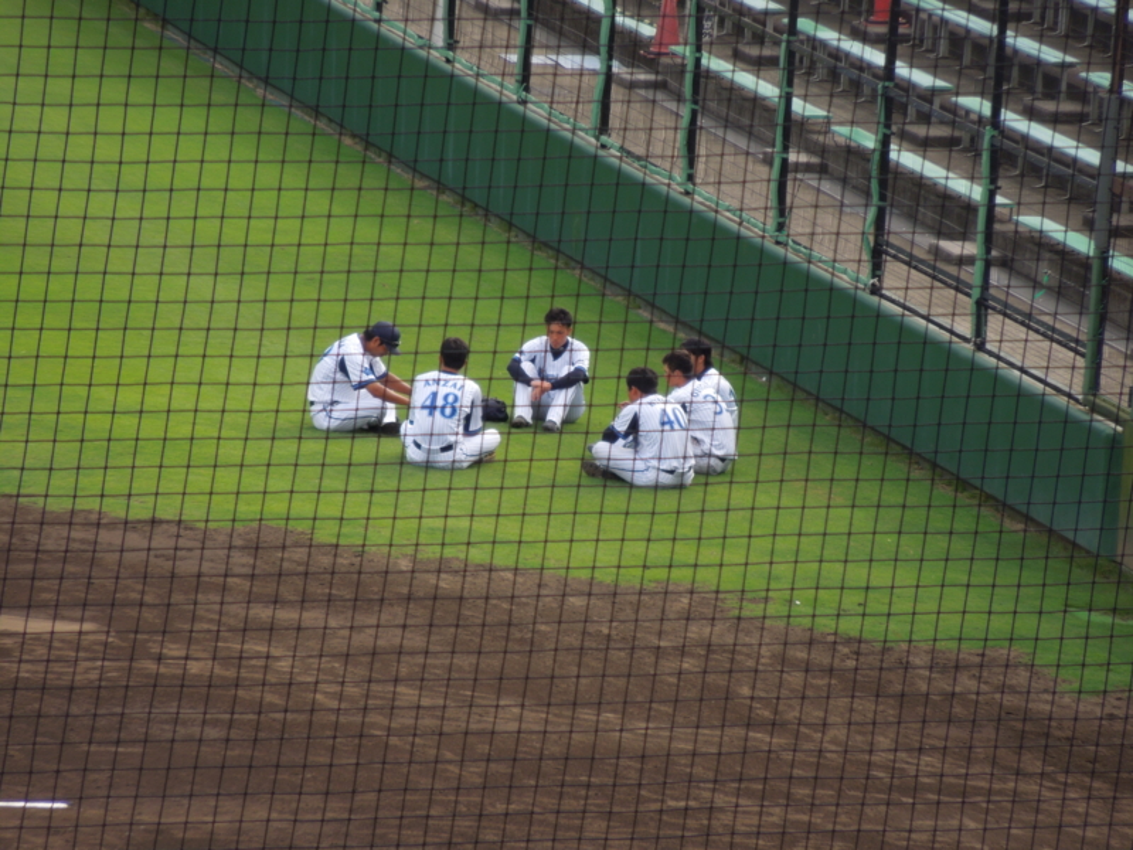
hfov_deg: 5.7
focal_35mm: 350
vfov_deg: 4.2
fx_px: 11456
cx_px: 566
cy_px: 425
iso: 100
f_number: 5.9
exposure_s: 1/125
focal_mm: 63
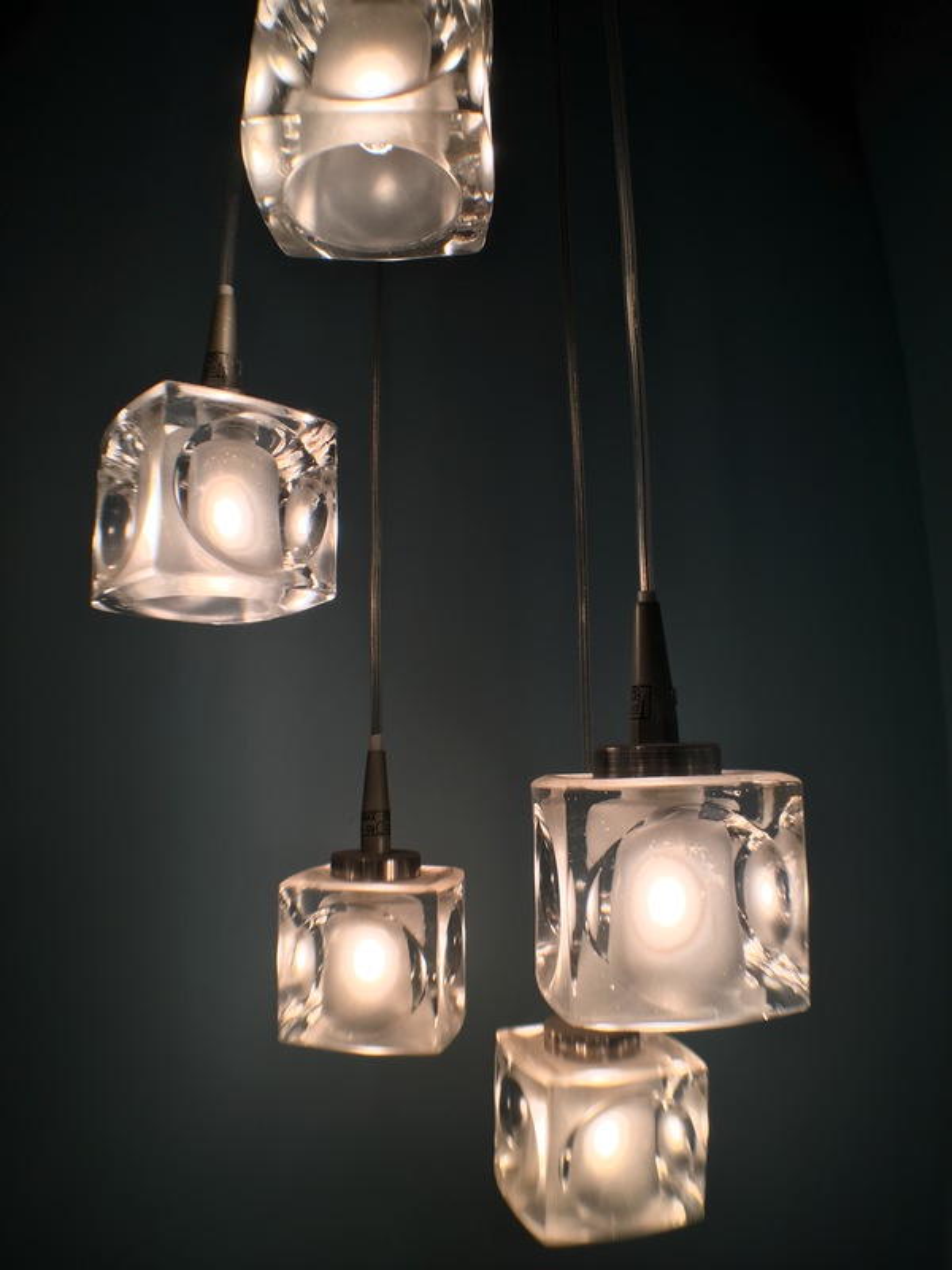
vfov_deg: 61.7
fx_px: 1063
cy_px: 635
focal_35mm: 29
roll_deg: +1.7
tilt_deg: +10.1
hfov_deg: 48.2
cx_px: 476
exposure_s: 1/319
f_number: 2.2
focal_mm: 4.15
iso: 25
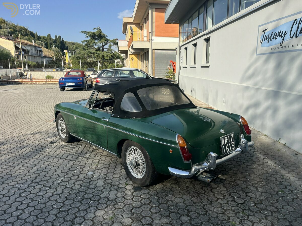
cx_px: 151
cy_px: 113
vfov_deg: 53.1
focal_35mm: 26
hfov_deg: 67.3
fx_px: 227
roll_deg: +1.2
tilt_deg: -10.2
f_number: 1.6
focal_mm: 5.1
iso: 50
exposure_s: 1/2222
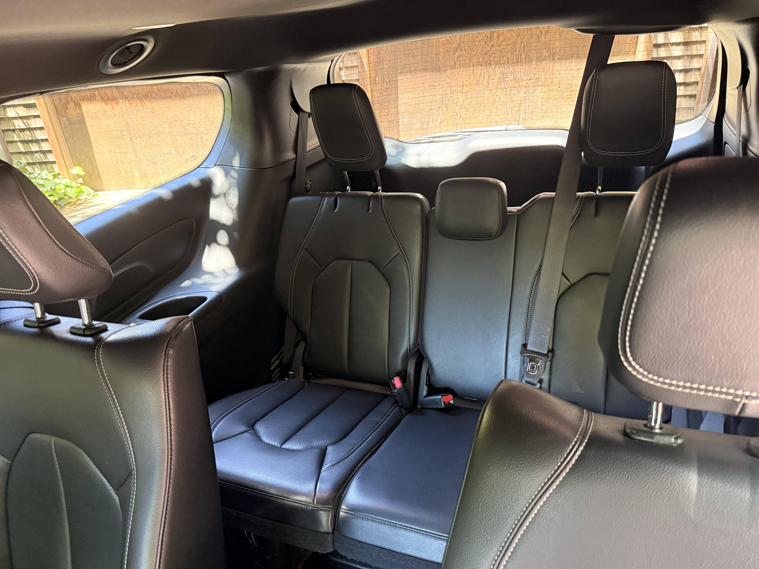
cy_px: 284
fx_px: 526
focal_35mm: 24
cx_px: 380
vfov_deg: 56.8
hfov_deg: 71.6
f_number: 1.78
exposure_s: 1/44
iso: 800
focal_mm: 6.76
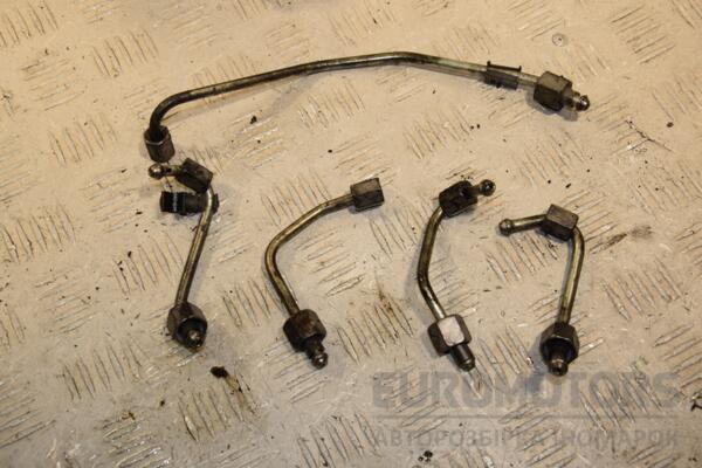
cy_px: 234
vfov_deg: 23.8
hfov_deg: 35.1
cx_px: 351
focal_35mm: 57
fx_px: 1111
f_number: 8
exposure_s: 1/200
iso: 800
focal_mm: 38
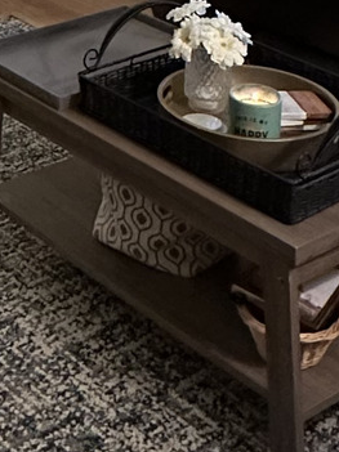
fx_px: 1202
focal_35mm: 92
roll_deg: -0.8
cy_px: -224
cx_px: -102
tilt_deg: -10.3
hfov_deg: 15.3
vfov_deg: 18.8
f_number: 2.2
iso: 400
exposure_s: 1/60
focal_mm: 2.22
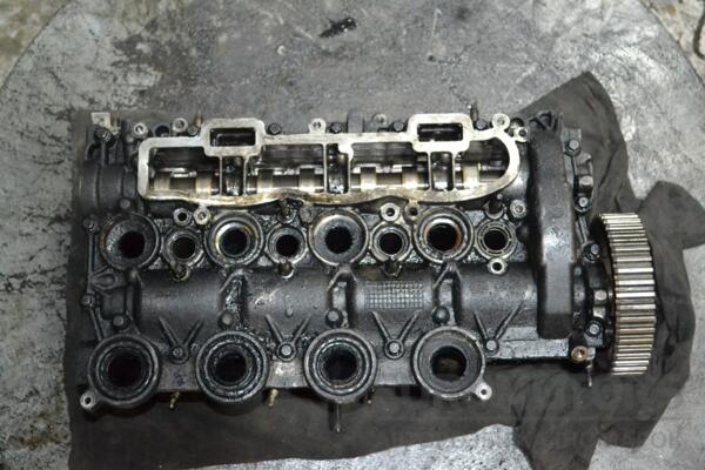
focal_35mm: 57
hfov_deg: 35.1
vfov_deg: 23.8
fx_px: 1116
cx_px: 352
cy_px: 235
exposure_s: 1/60
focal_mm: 38
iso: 3200
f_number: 5
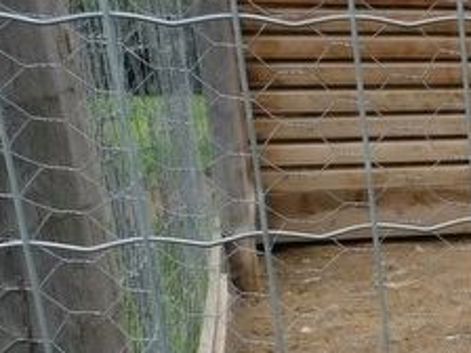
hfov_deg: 19.3
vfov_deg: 17.2
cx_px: 793
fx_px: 1116
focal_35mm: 82
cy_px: 416
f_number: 3
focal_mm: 4
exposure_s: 1/640
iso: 125
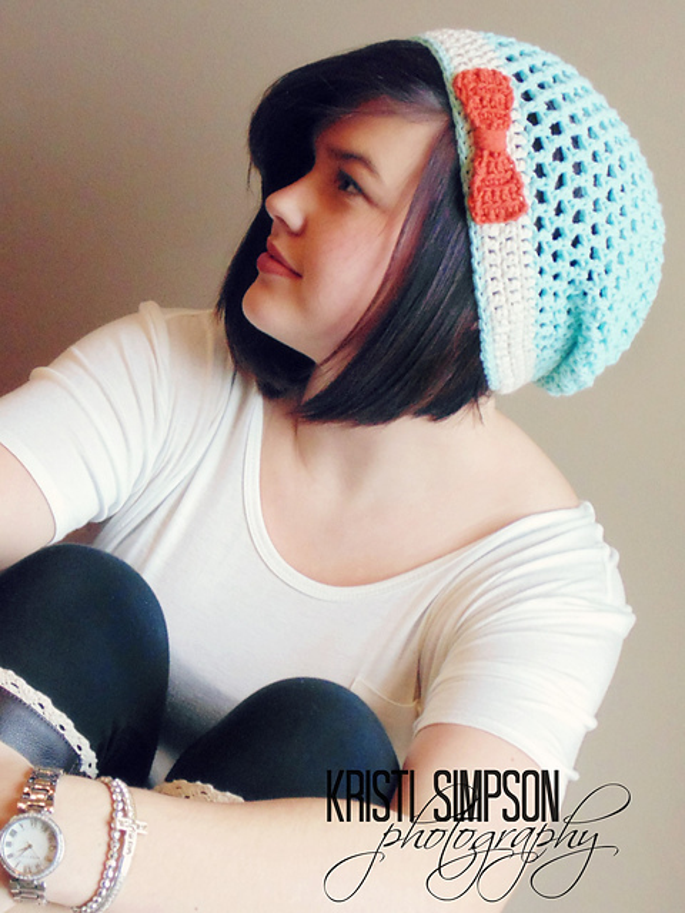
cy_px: 456
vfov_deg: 36.2
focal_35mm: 53
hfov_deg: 27.5
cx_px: 342
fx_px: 1398
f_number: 3.9
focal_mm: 9.5
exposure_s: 1/30
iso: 250
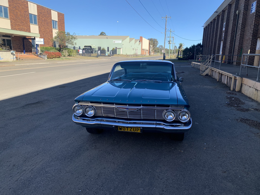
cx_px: 130
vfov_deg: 53.1
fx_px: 195
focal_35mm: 26
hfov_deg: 67.3
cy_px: 98
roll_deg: +1.5
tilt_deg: -12.8
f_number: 1.8
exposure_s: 1/1076
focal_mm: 4.25
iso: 25
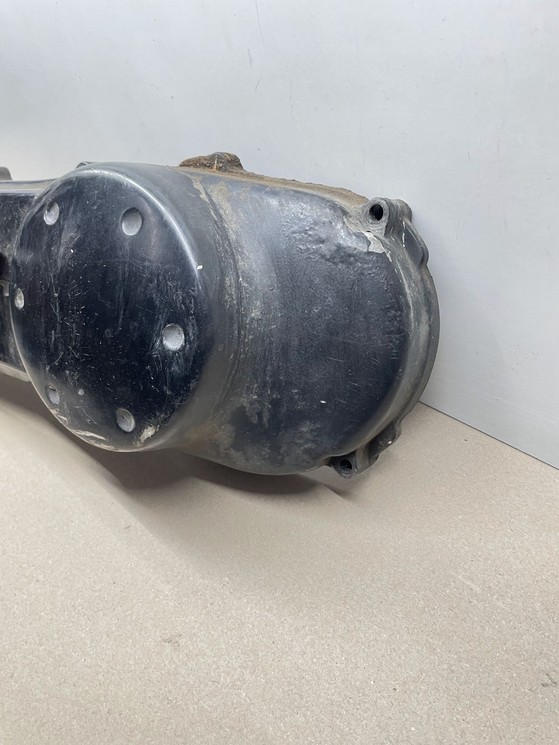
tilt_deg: -46.2
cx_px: 280
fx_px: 560
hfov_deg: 53.1
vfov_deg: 67.3
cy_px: 372
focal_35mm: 26
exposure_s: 1/50
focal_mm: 4.2
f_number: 1.6
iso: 80
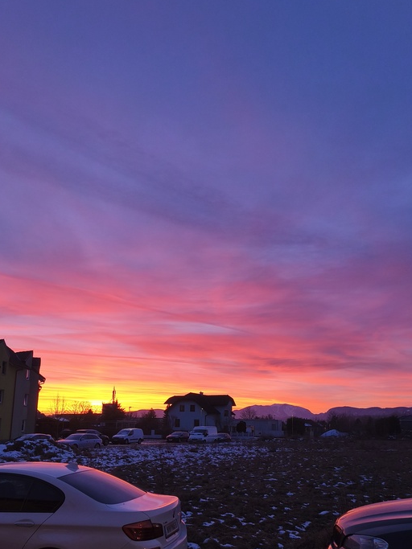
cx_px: 202
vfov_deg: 57.8
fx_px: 492
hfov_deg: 45.4
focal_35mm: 31
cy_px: 333
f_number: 1.65
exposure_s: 1/99.9
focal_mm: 6.18
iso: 320
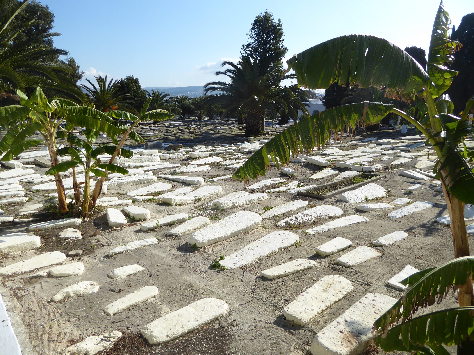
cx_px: 237
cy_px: 178
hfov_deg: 69.4
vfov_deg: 54.9
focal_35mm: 25
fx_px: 342
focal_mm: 4.3
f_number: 3.3
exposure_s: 1/1000
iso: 80
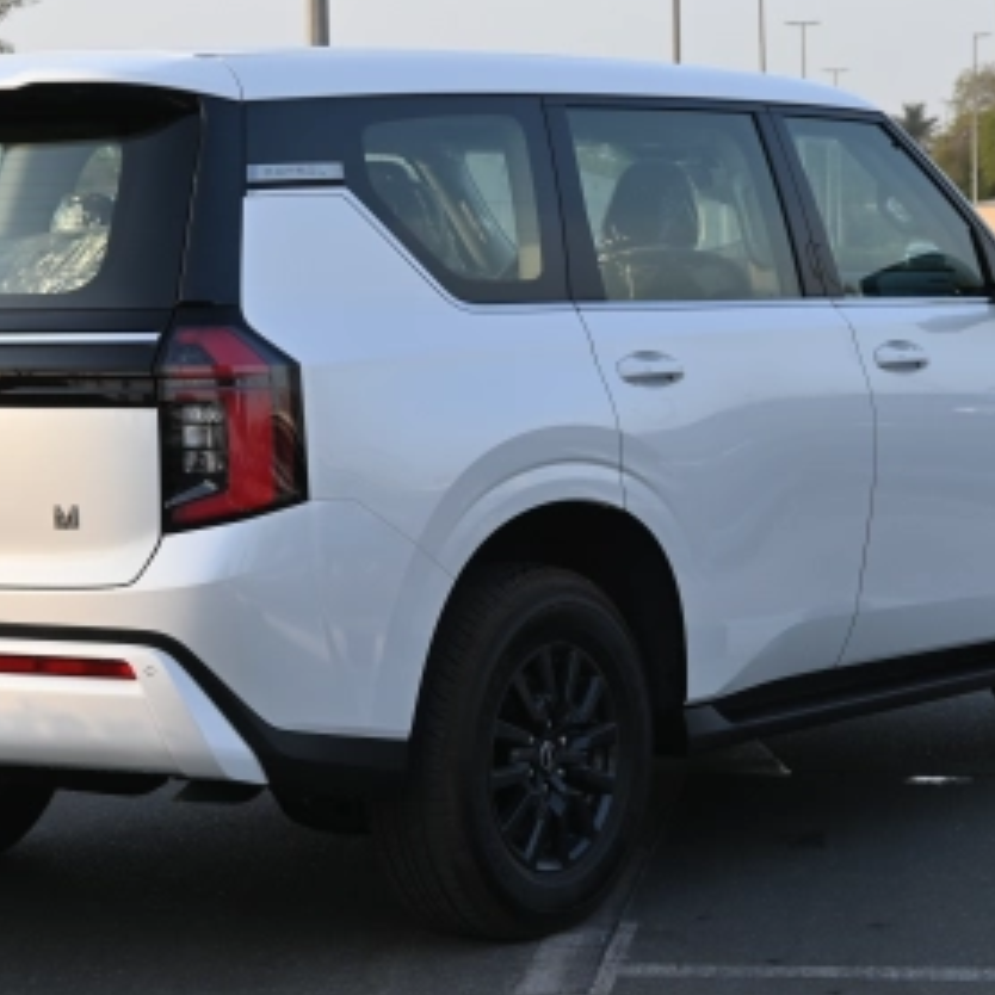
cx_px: 437
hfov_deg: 16.2
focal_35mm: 108
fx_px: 3504
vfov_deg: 16.2
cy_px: 510
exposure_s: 1/250
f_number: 6
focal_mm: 47
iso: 200
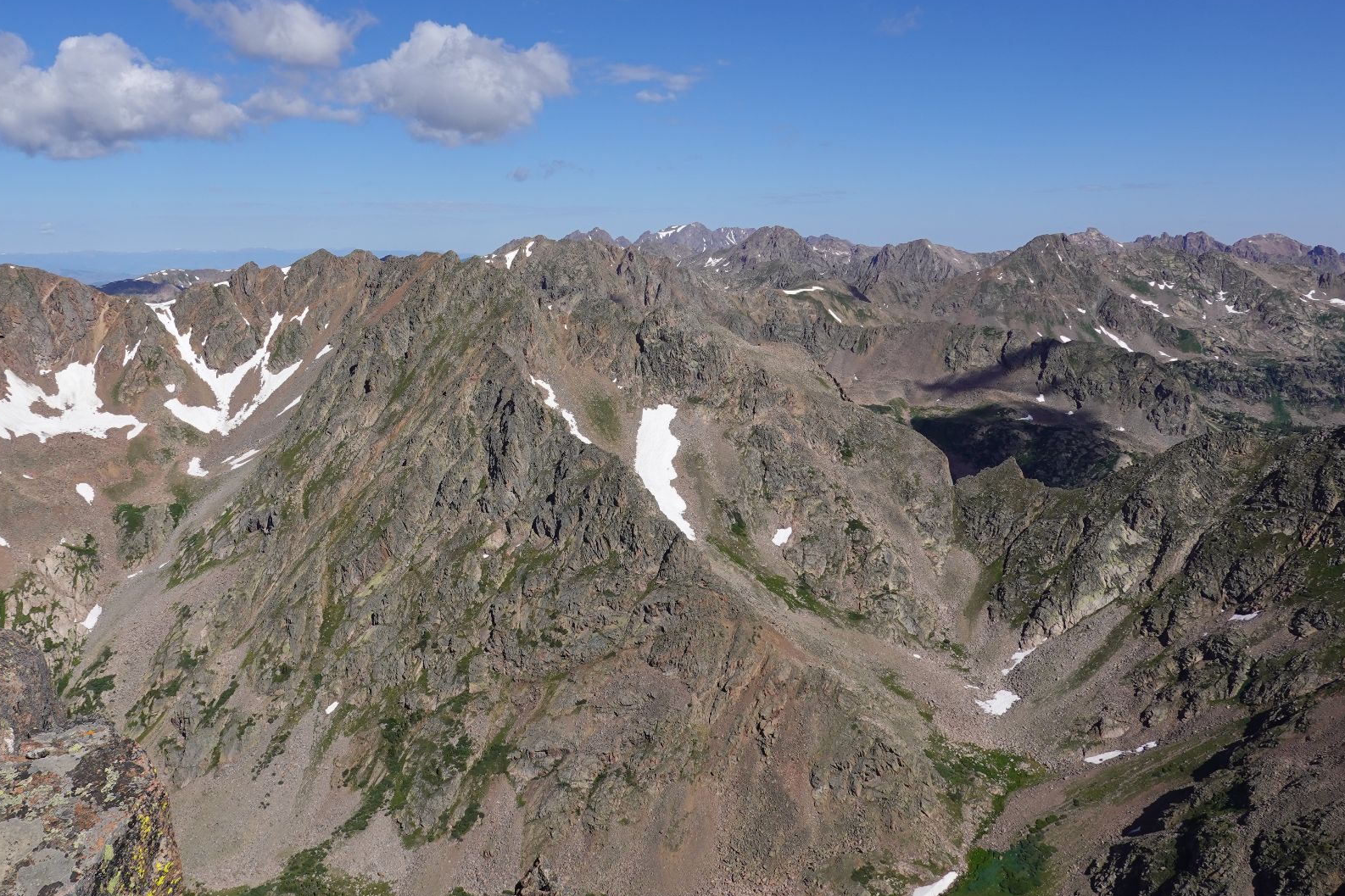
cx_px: 548
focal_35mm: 31
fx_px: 1158
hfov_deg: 59.9
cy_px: 393
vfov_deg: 42.2
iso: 100
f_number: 5.6
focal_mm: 9
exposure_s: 1/640
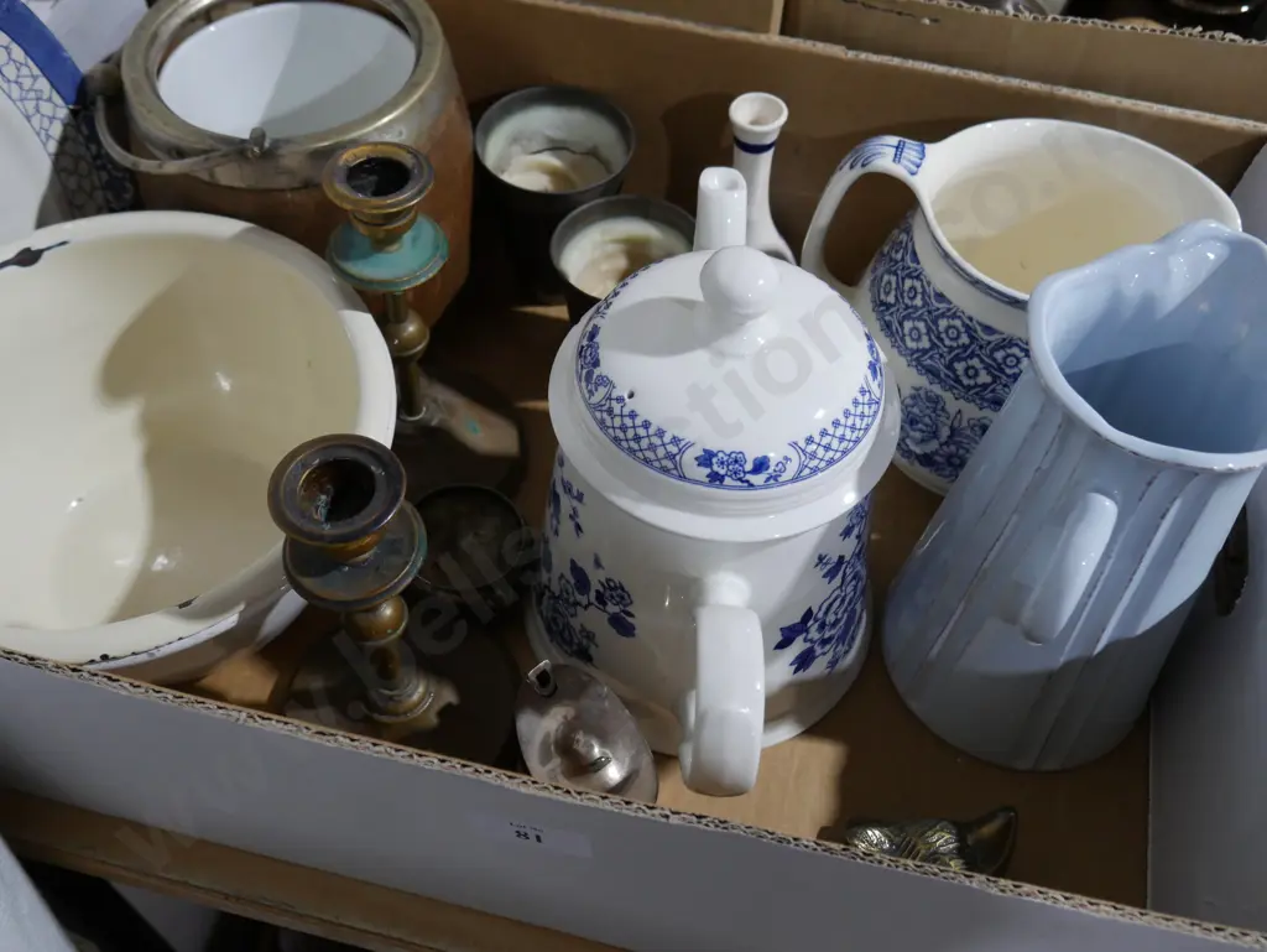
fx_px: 1245
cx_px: 634
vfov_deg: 41.8
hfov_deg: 53.9
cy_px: 476
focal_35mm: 34
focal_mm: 17
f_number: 4.5
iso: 1250
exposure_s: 1/60
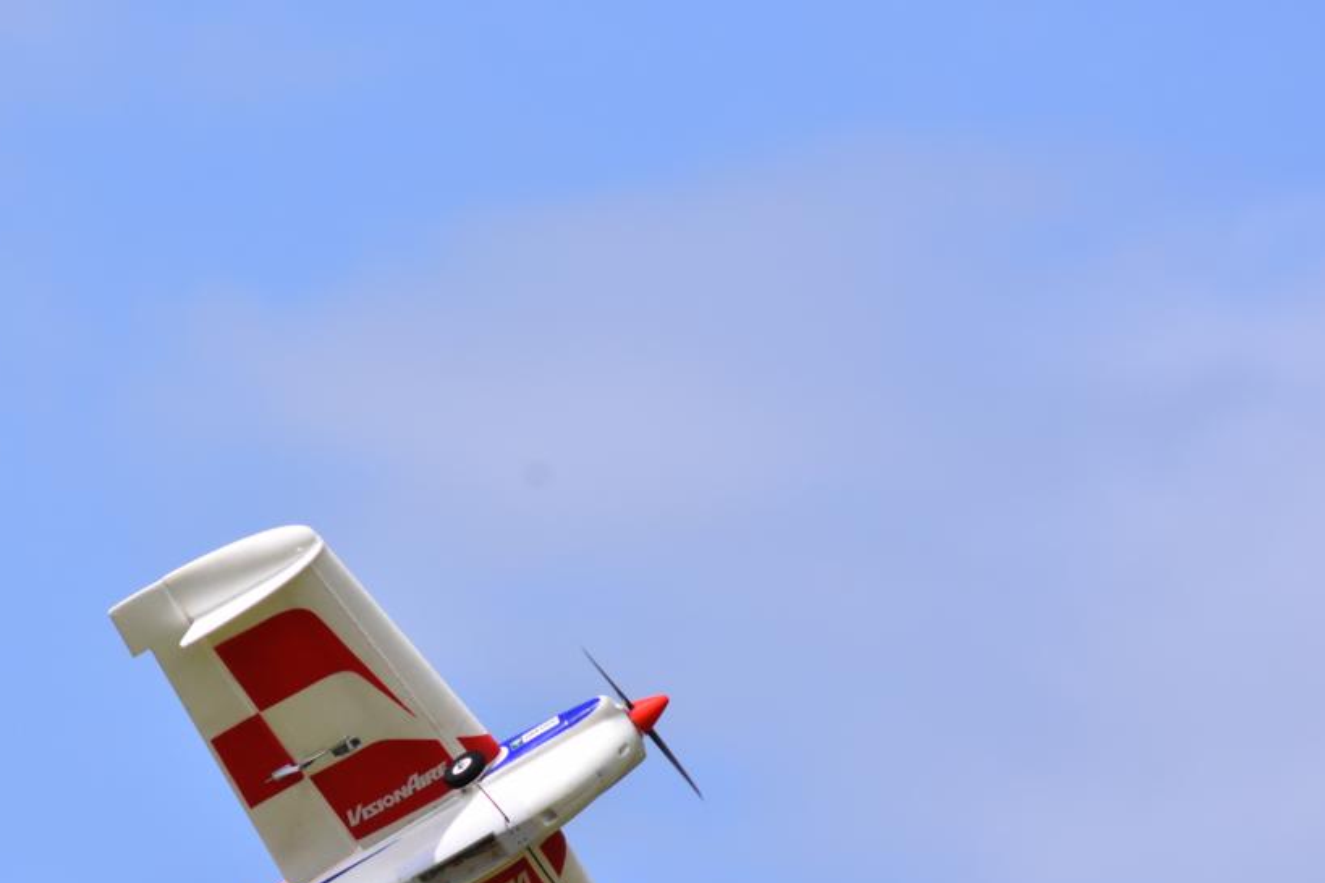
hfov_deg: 3.3
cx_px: 414
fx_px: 23296
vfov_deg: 2.2
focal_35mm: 633
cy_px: 594
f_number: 8
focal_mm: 300
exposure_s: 1/4000
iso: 800
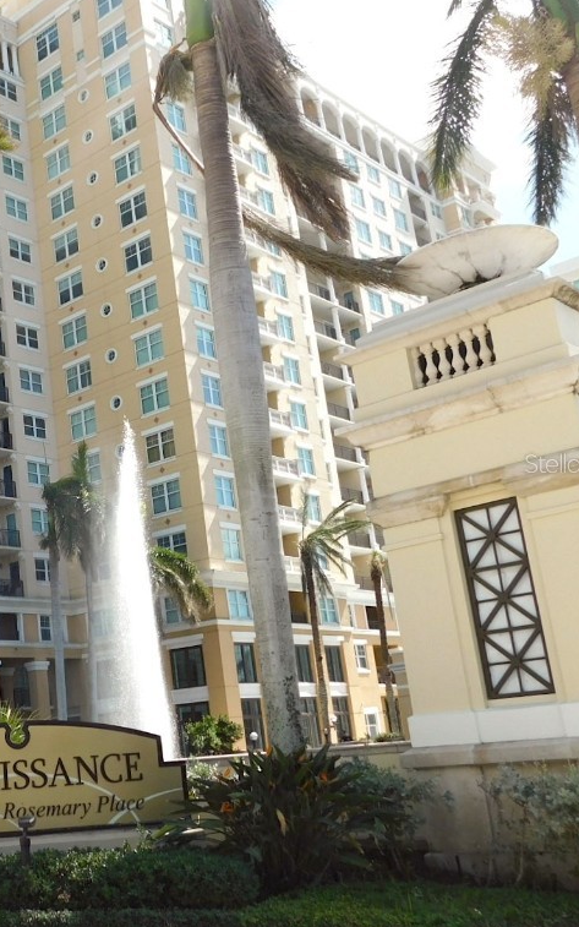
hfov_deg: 28.2
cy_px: 463
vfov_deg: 46.2
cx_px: 13
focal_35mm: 43
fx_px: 1086
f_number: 3.2
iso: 125
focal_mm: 5.3
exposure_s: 1/800
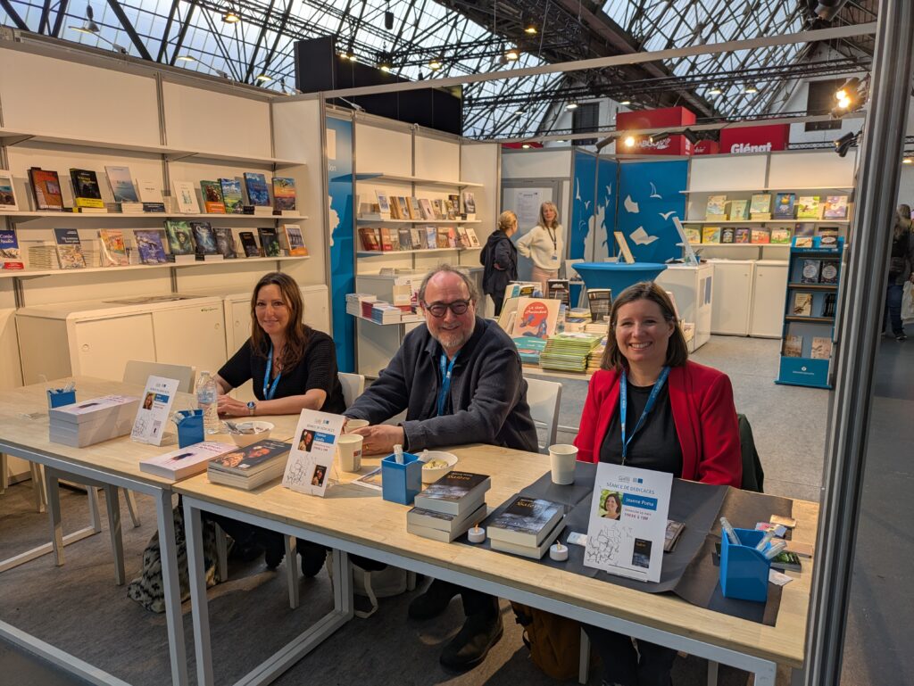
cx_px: 457
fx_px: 660
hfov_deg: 69.4
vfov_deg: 54.9
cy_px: 343
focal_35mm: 25
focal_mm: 5.43
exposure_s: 1/180
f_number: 1.89
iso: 44
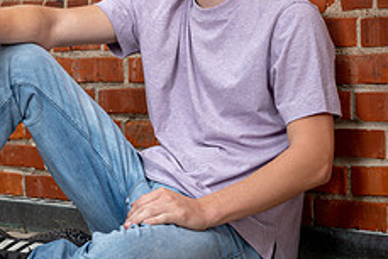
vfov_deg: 7.8
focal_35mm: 177
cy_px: 72
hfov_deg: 11.6
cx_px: 83
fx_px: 1909
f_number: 6.3
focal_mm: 70
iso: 100
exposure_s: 1/160
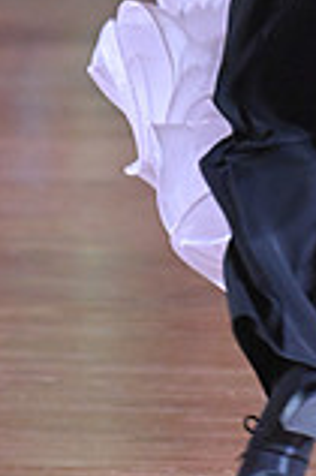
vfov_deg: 2.8
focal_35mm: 734
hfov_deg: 1.9
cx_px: 357
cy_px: -130
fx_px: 9685
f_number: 4.5
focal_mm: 200
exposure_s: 1/400
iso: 5000
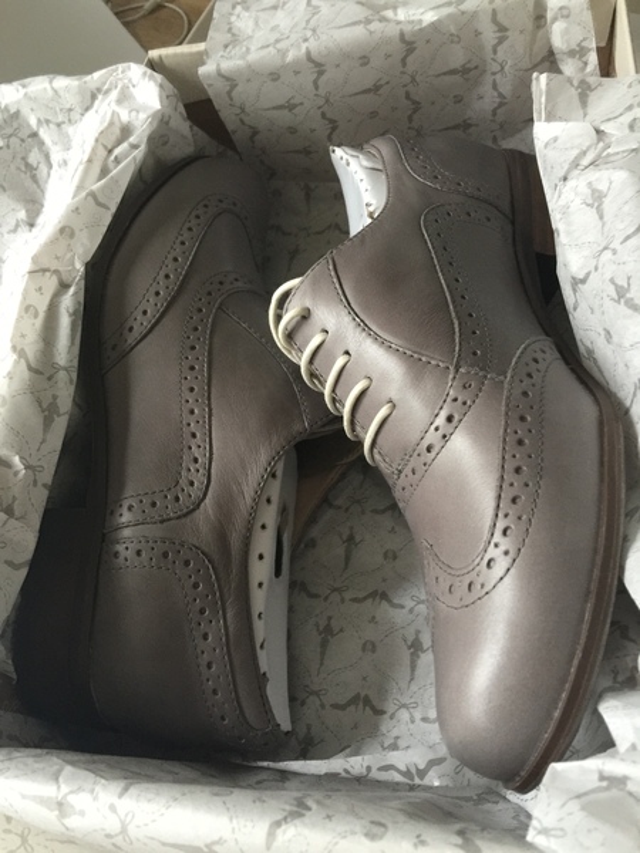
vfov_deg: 61.7
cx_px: 320
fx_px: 715
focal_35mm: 29
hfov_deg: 48.2
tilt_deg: -58.5
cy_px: 426
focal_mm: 4.15
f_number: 2.2
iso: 125
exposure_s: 1/10
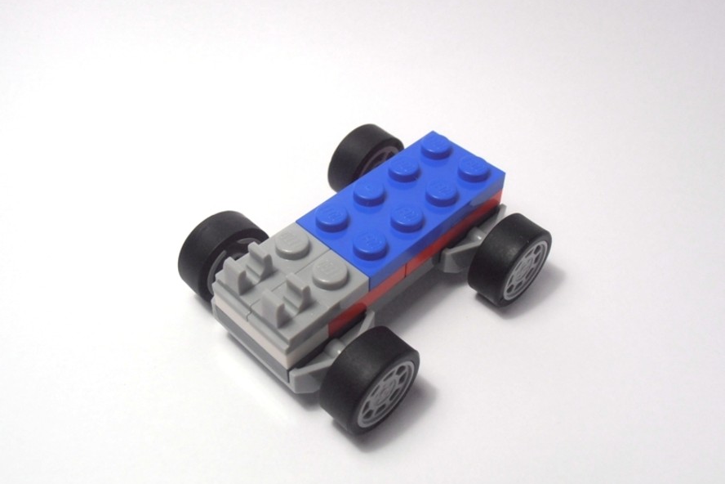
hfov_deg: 49.6
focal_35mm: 39
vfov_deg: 34.2
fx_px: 785
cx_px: 361
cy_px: 242
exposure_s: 1/80
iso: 80
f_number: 3.9
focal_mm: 6.61
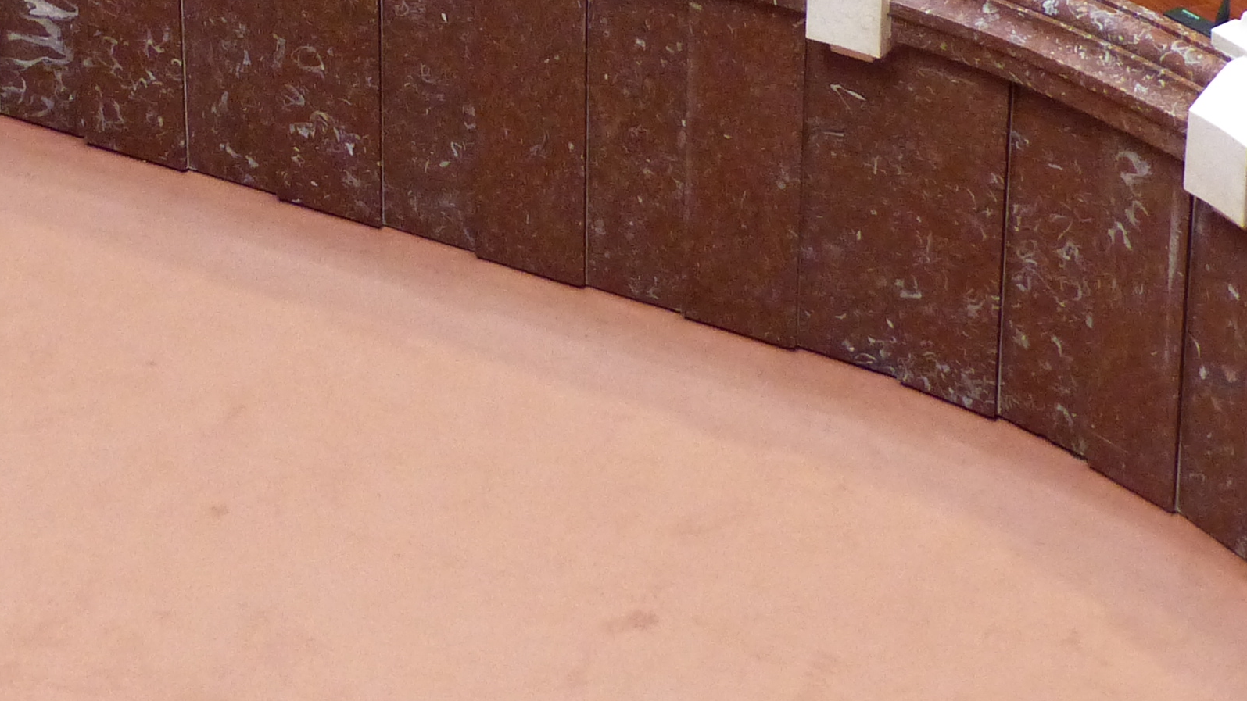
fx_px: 5059
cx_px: 281
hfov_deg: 14.0
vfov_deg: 7.8
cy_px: -338
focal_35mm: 153
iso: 400
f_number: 2.8
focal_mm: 10.1
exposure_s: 1/30
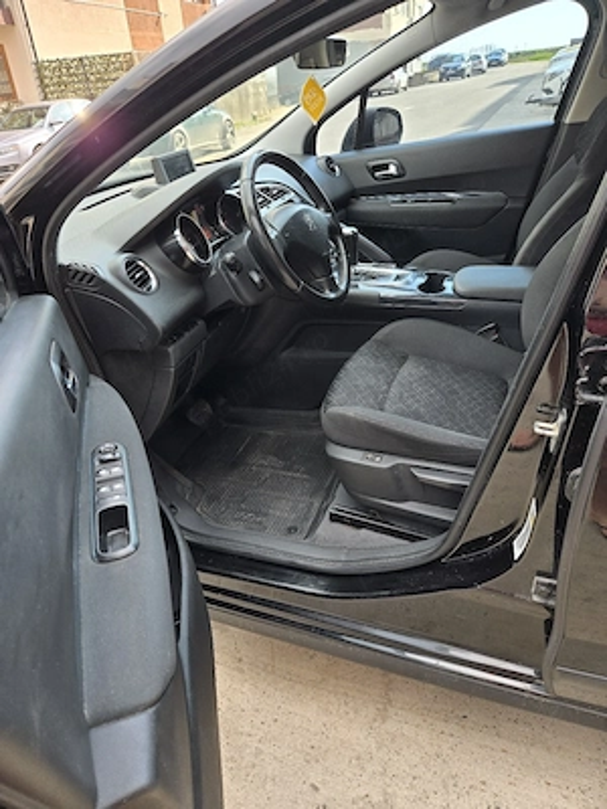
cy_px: 404
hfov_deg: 58.9
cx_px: 304
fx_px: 538
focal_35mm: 23
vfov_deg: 73.9
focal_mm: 5.4
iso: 80
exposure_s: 1/526
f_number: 1.8
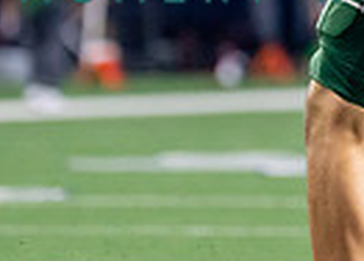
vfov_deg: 1.9
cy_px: -159
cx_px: 317
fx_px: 8076
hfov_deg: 2.6
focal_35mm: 780
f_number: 2.8
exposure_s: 1/1000
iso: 2000
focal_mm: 155
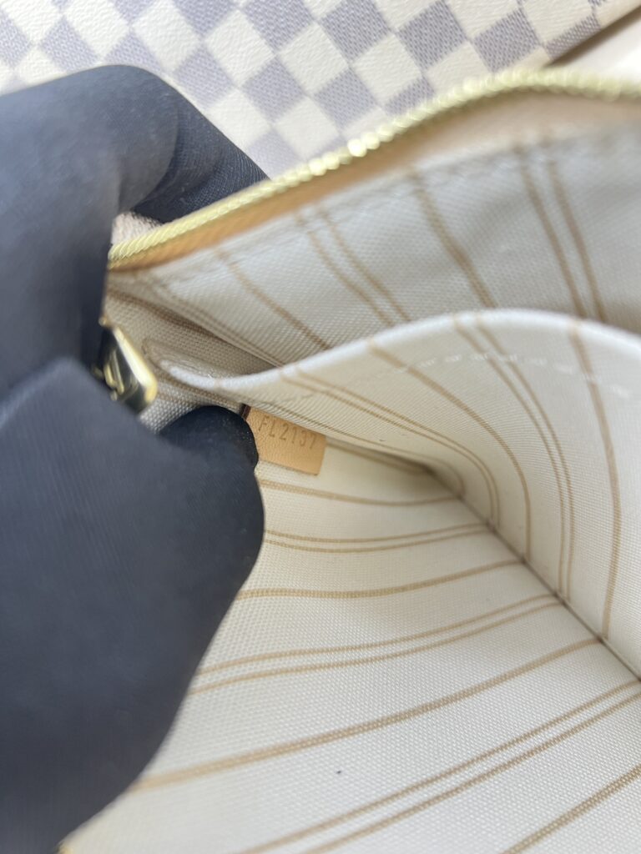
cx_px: 320
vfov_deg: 67.3
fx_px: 642
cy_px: 427
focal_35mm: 26
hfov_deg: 53.1
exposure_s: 1/50
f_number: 1.5
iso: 80
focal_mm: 5.7
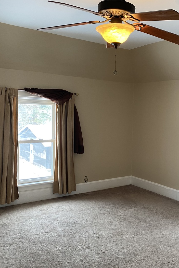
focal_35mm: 37
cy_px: 136
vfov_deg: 51.9
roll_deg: -2.5
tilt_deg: -4.2
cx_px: 139
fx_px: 276
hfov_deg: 35.0
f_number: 1.8
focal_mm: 4.25
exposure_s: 1/60
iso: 100
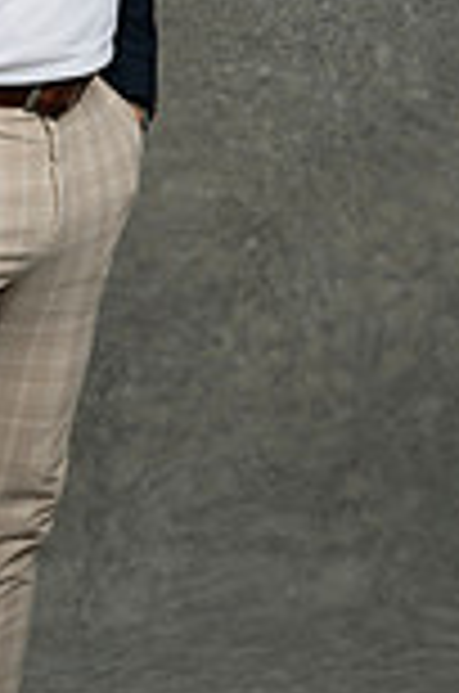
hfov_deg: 8.4
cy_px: 104
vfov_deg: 12.7
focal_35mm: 161
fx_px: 3093
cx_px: 14
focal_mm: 55
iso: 125
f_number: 4
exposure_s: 1/160
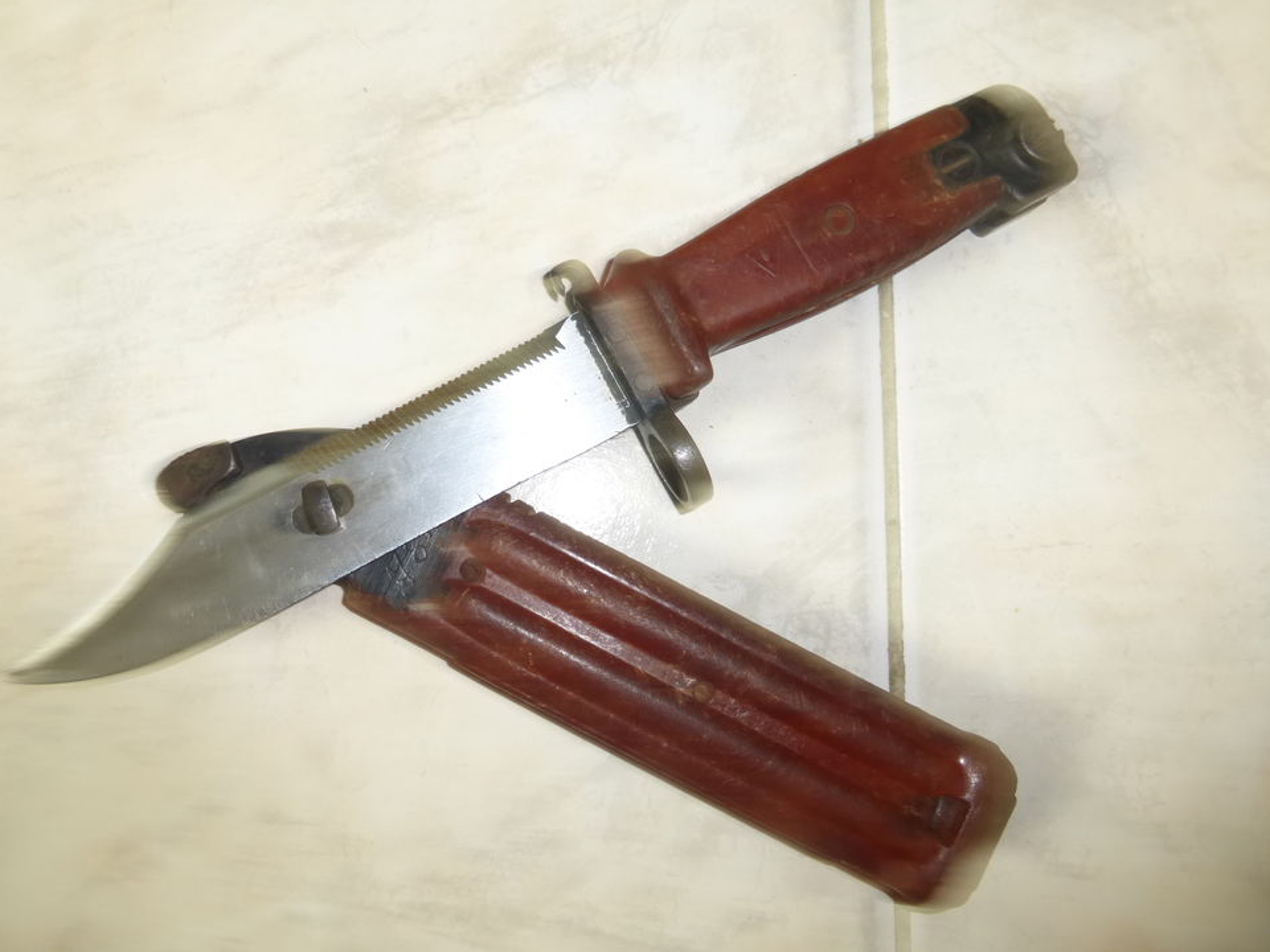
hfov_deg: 69.4
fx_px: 917
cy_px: 459
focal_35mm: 25
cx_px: 611
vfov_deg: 54.9
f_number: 3.3
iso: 100
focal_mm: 4.3
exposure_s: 1/8
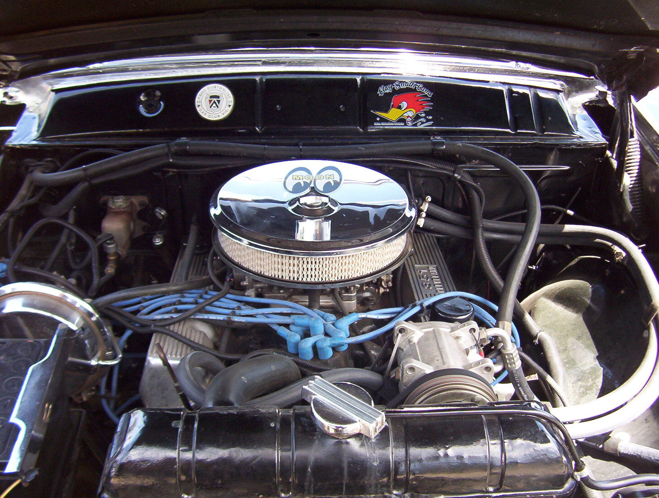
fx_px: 687
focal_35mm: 36
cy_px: 249
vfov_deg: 39.8
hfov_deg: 51.2
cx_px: 330
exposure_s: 1/152
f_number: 2.76
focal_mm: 5.54
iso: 100
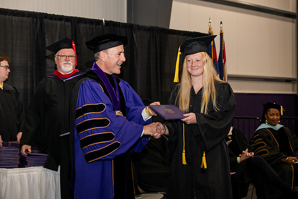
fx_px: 580
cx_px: 149
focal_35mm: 70
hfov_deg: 28.8
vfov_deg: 19.5
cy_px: 100
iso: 2000
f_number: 5.6
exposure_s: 1/200
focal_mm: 70
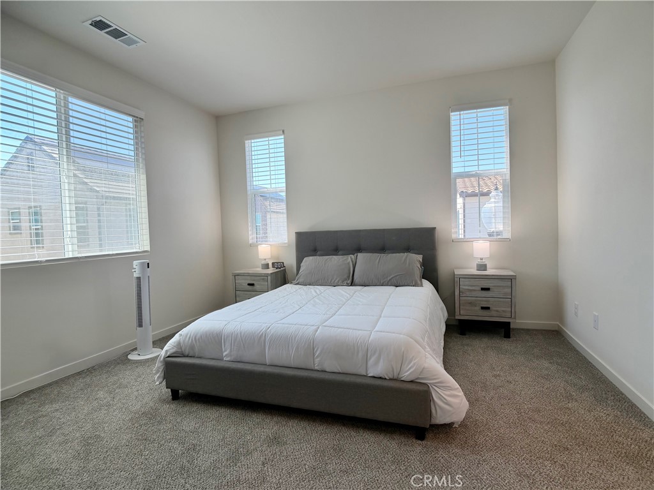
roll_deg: +2.0
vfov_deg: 56.8
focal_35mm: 24
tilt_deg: -2.0
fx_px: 453
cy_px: 245
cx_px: 327
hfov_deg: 71.6
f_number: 1.78
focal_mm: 6.76
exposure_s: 1/370
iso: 100
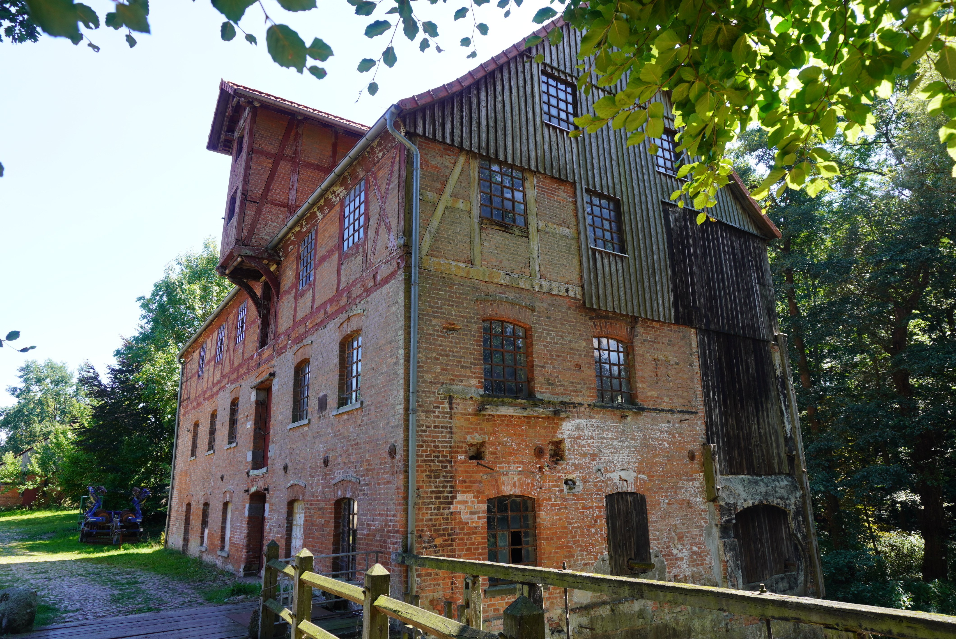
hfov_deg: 73.7
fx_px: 638
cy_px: 320
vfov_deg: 53.2
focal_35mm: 24
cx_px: 478
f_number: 5.6
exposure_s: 1/80
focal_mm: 16
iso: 100
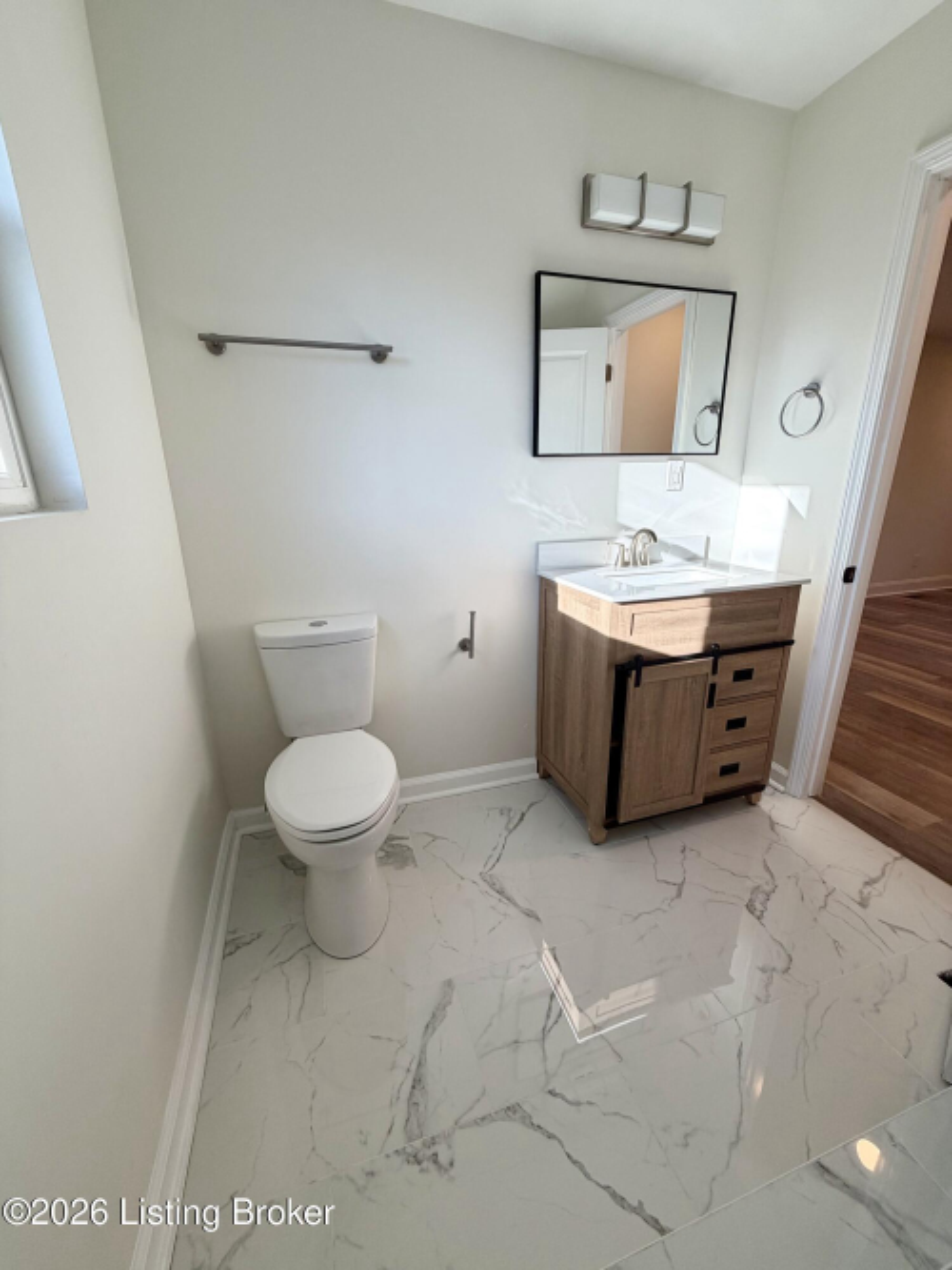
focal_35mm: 14
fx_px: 514
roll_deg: +0.7
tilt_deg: -17.2
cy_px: 635
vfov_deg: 102.1
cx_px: 476
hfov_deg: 85.7
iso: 64
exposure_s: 1/120
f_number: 2.2
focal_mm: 2.22
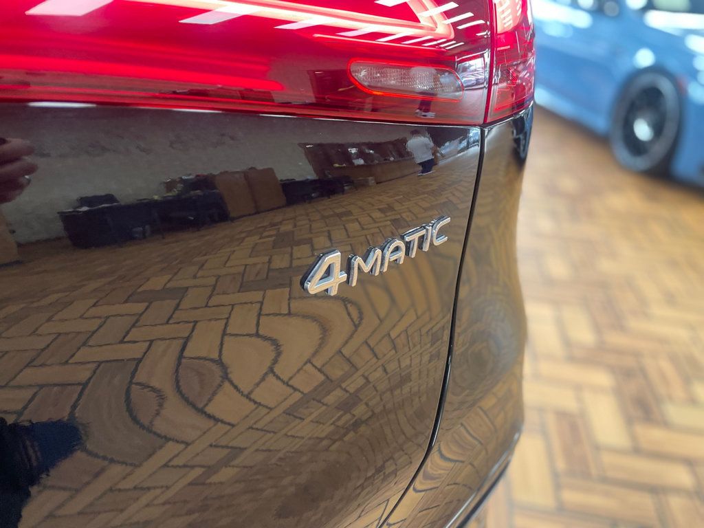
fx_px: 529
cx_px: 352
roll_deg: -5.7
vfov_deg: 53.1
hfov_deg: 67.3
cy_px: 264
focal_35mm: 26
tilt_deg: -27.5
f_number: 1.6
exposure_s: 1/60
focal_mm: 4.2
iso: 200
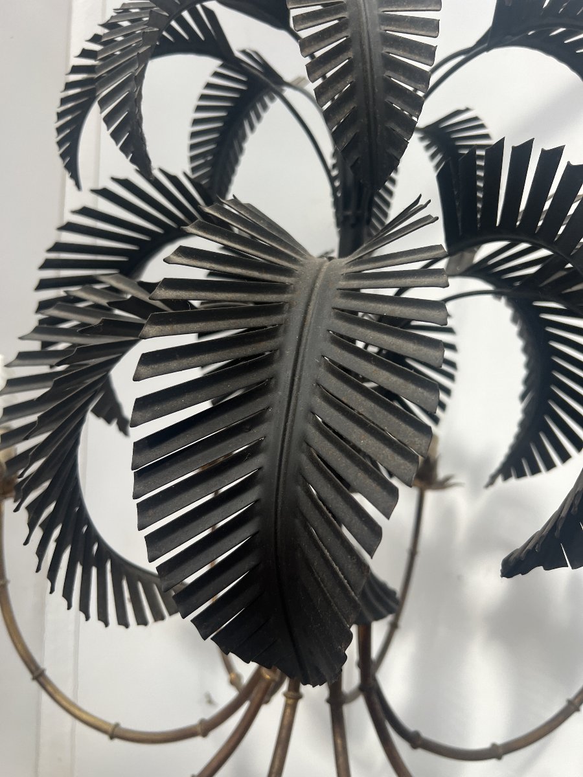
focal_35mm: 26
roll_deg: -3.2
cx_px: 292
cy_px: 388
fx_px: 584
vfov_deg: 67.3
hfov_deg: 53.1
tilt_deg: -3.1
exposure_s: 1/121
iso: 100
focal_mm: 5.7
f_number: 1.5
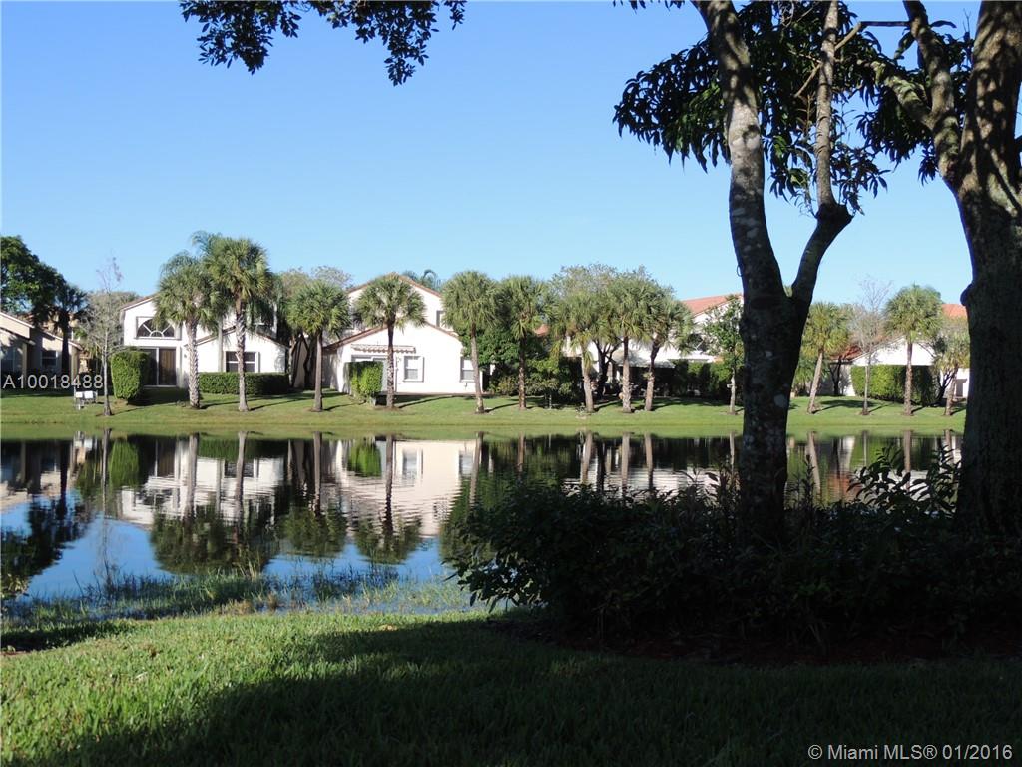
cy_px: 384
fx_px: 1181
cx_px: 511
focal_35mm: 40
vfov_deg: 36.0
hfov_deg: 46.8
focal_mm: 7.1
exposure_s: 1/800
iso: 100
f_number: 3.3
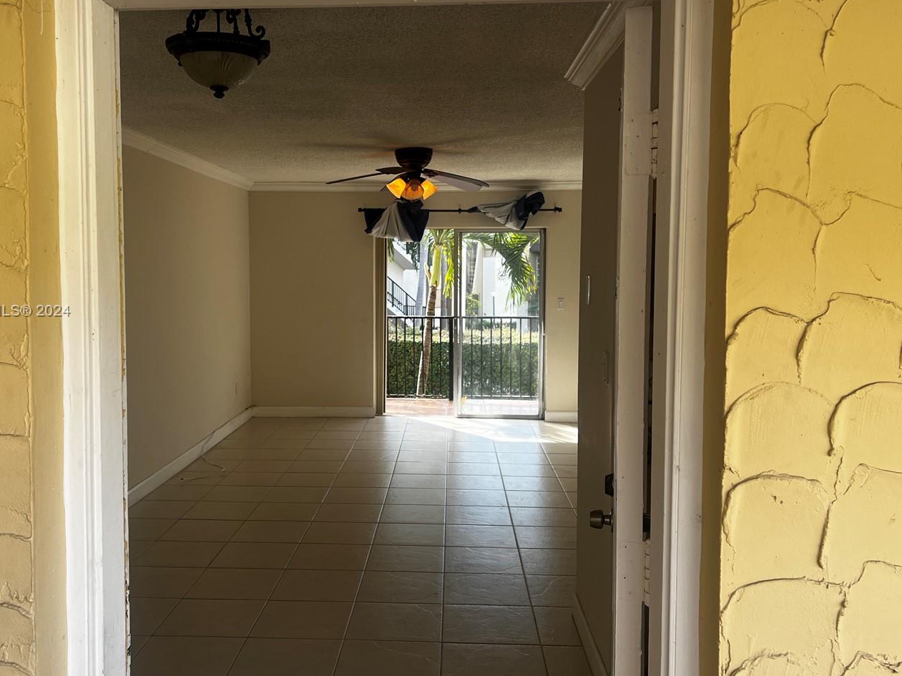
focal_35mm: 33
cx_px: 413
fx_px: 860
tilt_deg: -4.3
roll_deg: +0.5
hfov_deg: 55.3
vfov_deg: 42.9
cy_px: 312
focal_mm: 5.7
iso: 50
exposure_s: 1/441
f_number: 1.5
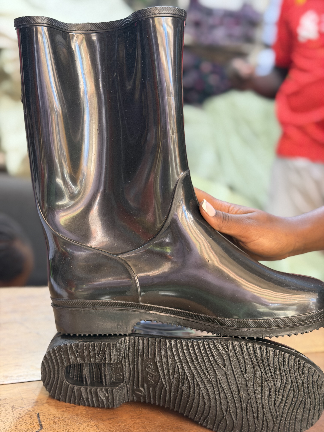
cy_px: 216
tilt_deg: -14.0
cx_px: 162
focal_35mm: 48
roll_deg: -9.8
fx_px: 599
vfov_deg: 39.7
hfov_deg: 30.3
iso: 250
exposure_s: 1/51
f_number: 1.78
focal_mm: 6.76
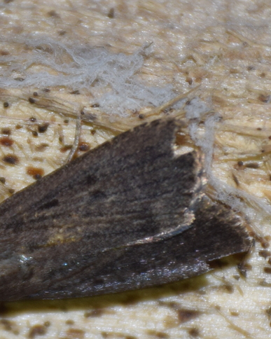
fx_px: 3921
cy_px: 219
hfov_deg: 4.0
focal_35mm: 391
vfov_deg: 4.9
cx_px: 90
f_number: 5.6
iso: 320
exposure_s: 1/60
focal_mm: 140
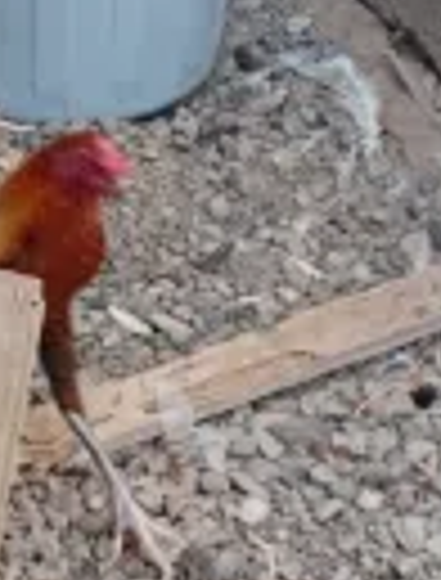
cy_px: 94
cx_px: -162
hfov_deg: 9.0
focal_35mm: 163
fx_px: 2746
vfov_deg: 12.0
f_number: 1.8
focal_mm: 3.96
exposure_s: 1/100
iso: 91
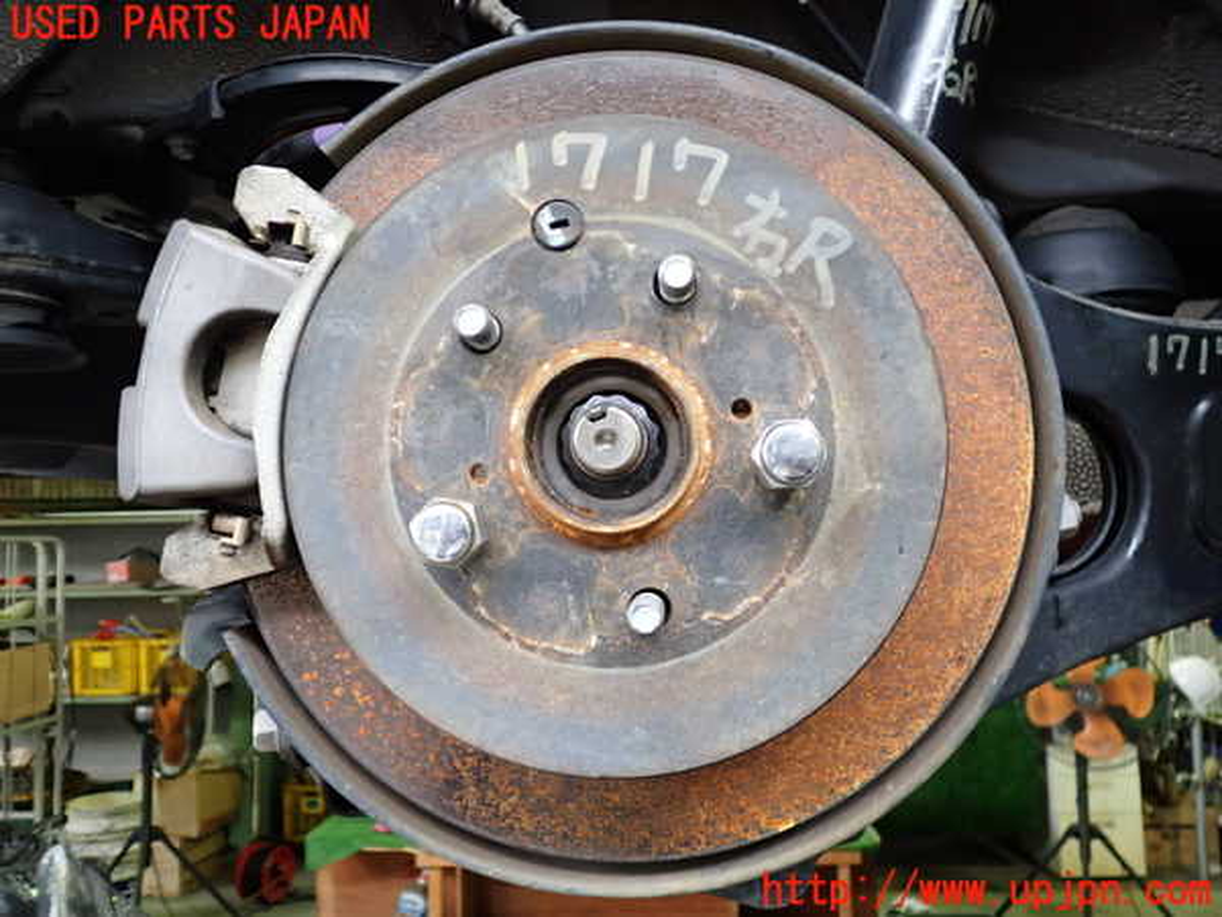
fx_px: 1059
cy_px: 458
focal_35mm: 30
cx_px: 611
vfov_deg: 46.8
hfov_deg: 60.0
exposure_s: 1/30
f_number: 2.3
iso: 320
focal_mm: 5.4
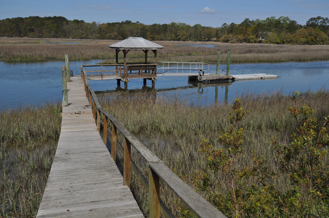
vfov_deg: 36.8
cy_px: 109
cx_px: 164
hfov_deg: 53.2
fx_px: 329
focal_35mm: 36
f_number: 10
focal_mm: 24
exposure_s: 1/400
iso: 200
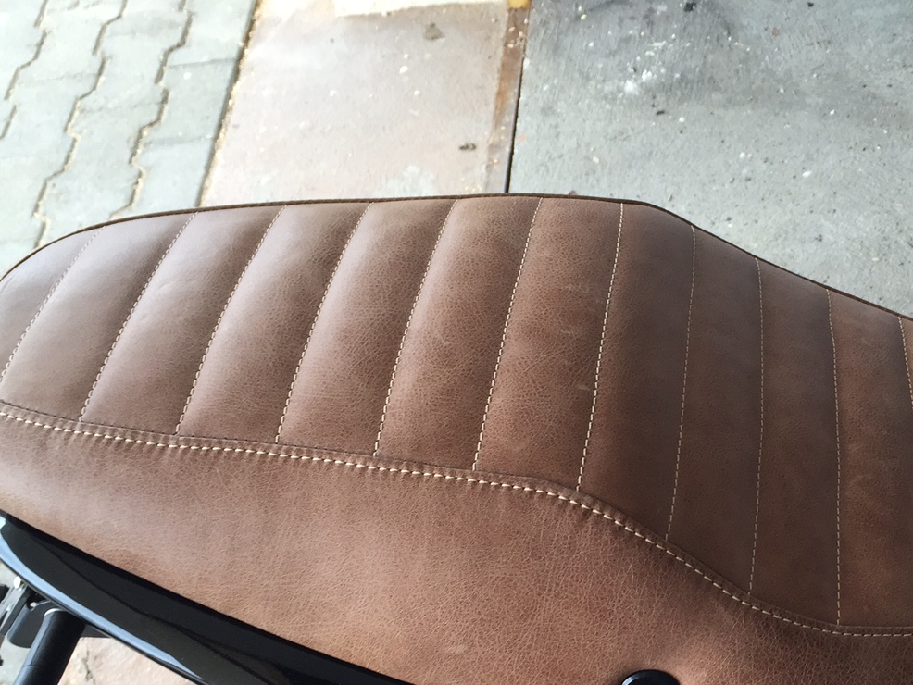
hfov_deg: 39.0
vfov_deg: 29.6
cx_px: 636
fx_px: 1266
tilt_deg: -58.3
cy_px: 548
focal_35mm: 48
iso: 50
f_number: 2.2
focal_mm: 4.15
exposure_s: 1/100
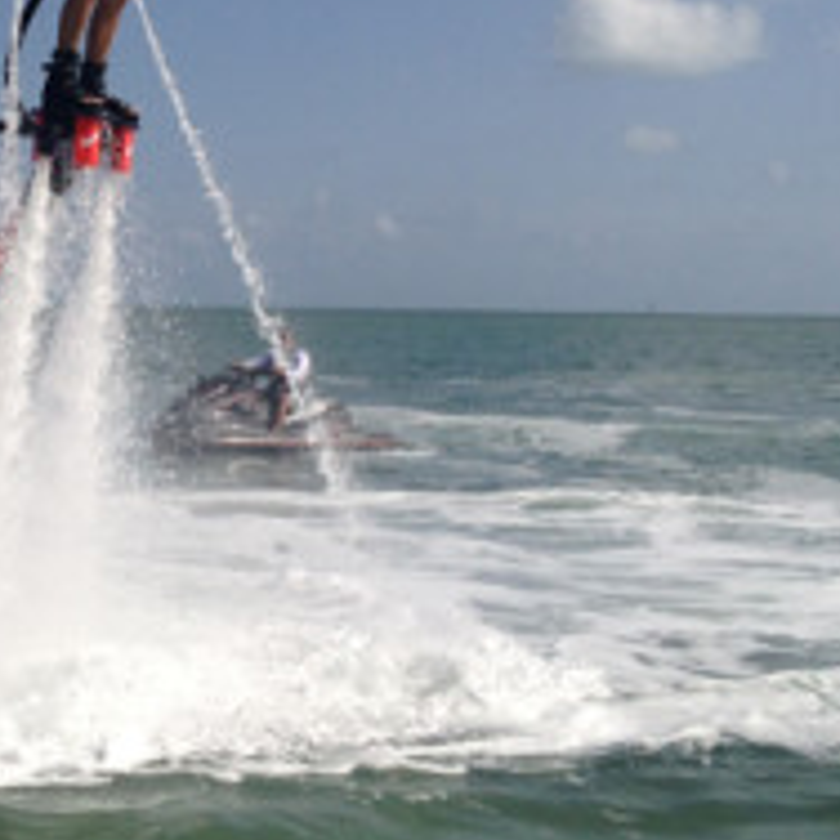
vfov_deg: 23.2
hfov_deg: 22.7
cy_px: 235
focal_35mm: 74
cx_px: 58
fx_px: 2032
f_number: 2.4
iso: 64
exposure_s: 1/3953
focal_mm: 4.28
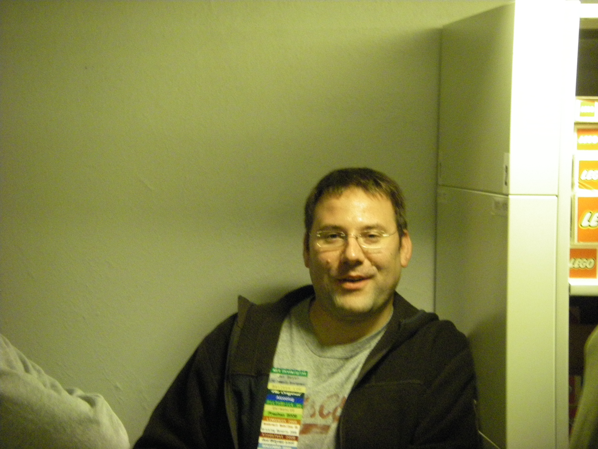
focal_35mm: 128
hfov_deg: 15.4
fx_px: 2211
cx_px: 299
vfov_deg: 11.6
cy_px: 224
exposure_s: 1/20
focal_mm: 21.1
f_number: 4.2
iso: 800
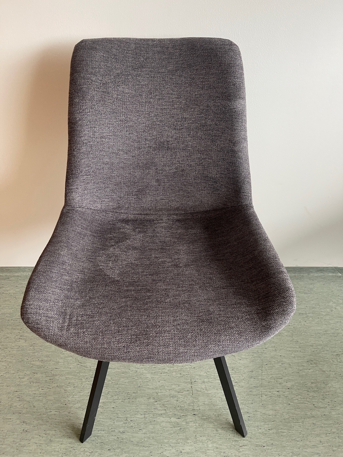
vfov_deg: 69.4
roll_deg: +0.0
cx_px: 172
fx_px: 330
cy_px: 228
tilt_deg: -38.1
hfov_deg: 54.9
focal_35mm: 25
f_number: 1.6
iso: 160
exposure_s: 1/50
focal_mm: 5.1
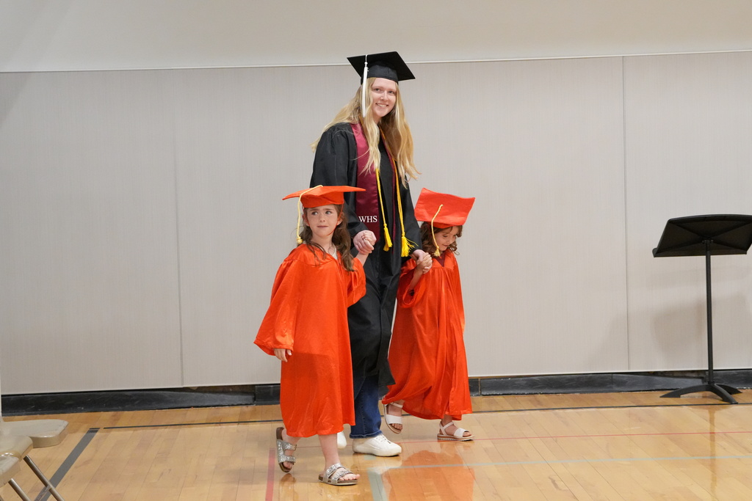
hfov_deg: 23.4
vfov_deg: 15.7
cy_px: 250
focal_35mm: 87
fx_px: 1817
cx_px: 376
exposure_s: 1/400
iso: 6400
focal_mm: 58
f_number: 3.5
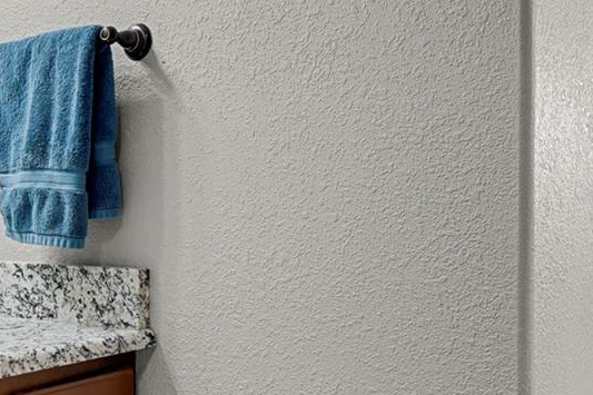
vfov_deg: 26.5
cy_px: 209
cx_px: 247
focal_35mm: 51
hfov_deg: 38.8
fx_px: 840
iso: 11400
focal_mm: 17
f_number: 8
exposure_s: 1/20
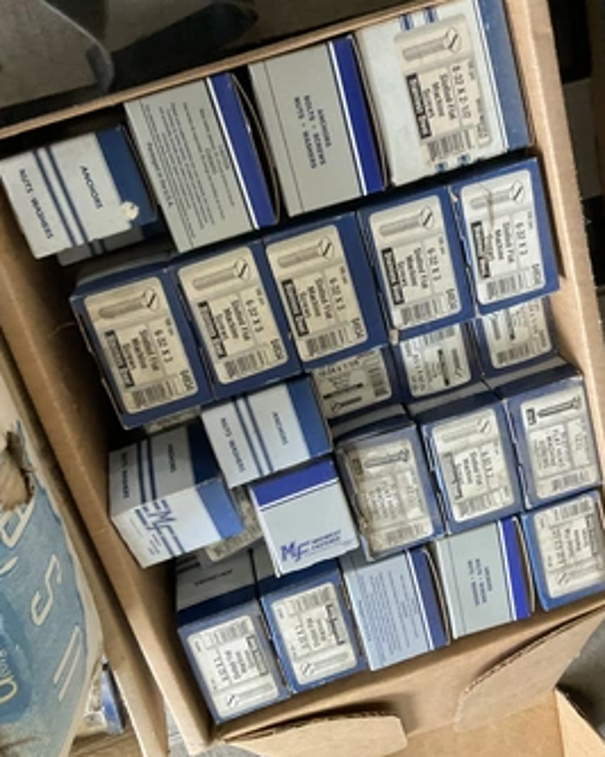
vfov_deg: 52.5
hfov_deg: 43.3
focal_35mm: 34
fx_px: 762
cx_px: 321
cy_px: 305
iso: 160
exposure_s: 1/60
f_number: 1.8
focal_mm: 3
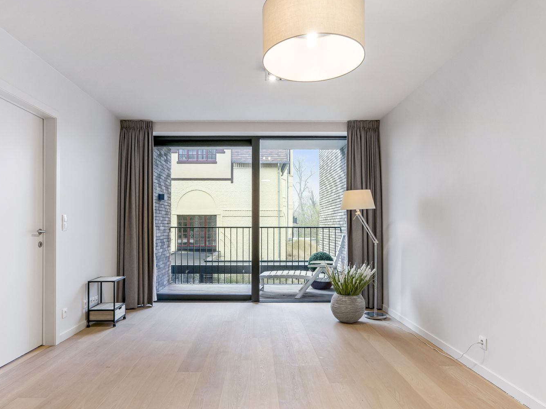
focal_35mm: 23
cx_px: 239
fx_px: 363
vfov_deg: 58.6
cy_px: 234
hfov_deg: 73.6
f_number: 11
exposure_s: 1/3
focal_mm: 16
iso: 80
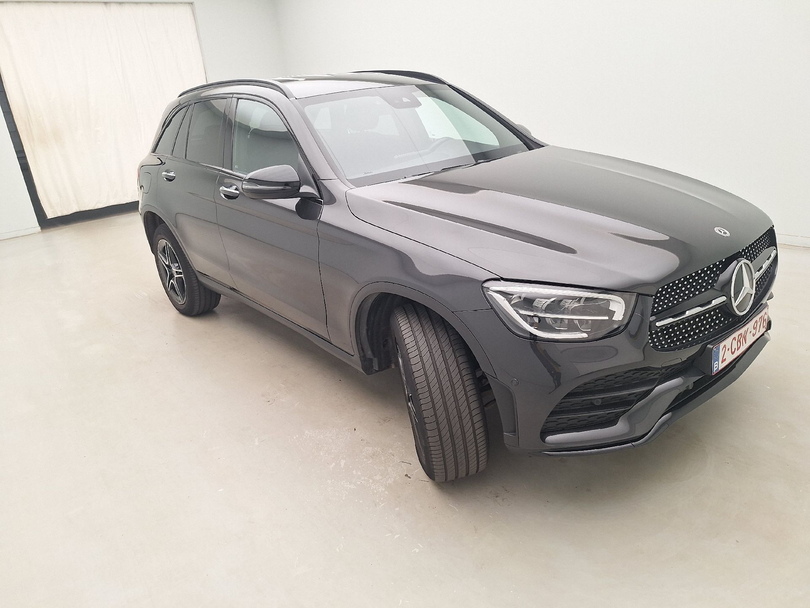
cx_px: 405
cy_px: 304
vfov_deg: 58.9
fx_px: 538
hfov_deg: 73.9
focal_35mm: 23
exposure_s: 1/100
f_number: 1.8
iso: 64
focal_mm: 5.54
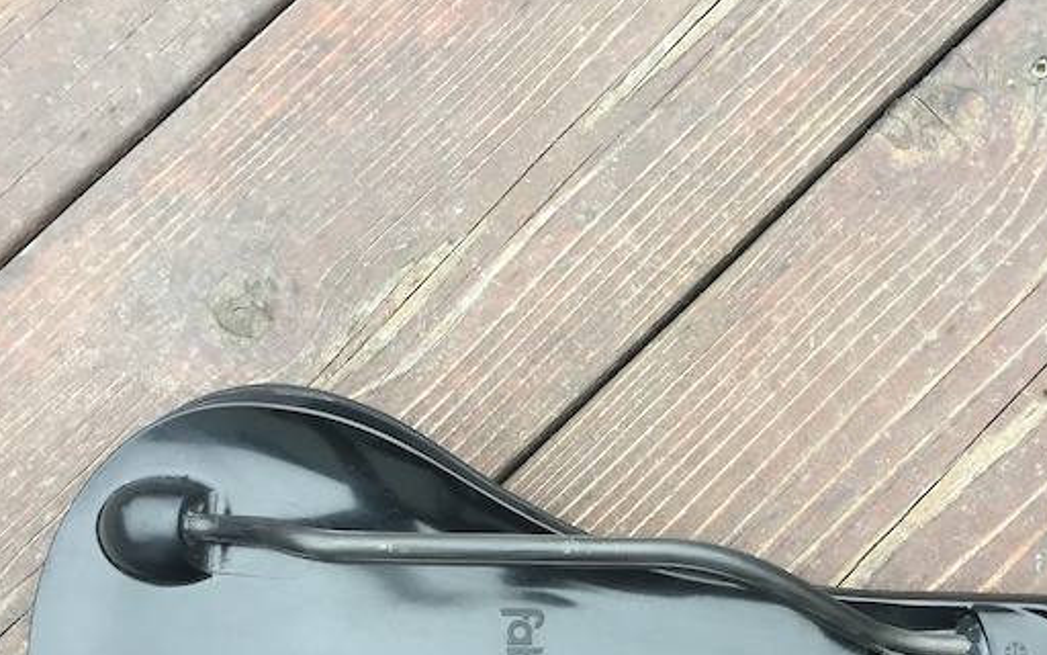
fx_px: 1370
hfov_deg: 41.8
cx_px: 573
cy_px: 675
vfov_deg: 25.4
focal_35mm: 48
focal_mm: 4.15
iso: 32
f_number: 2.2
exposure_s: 1/30
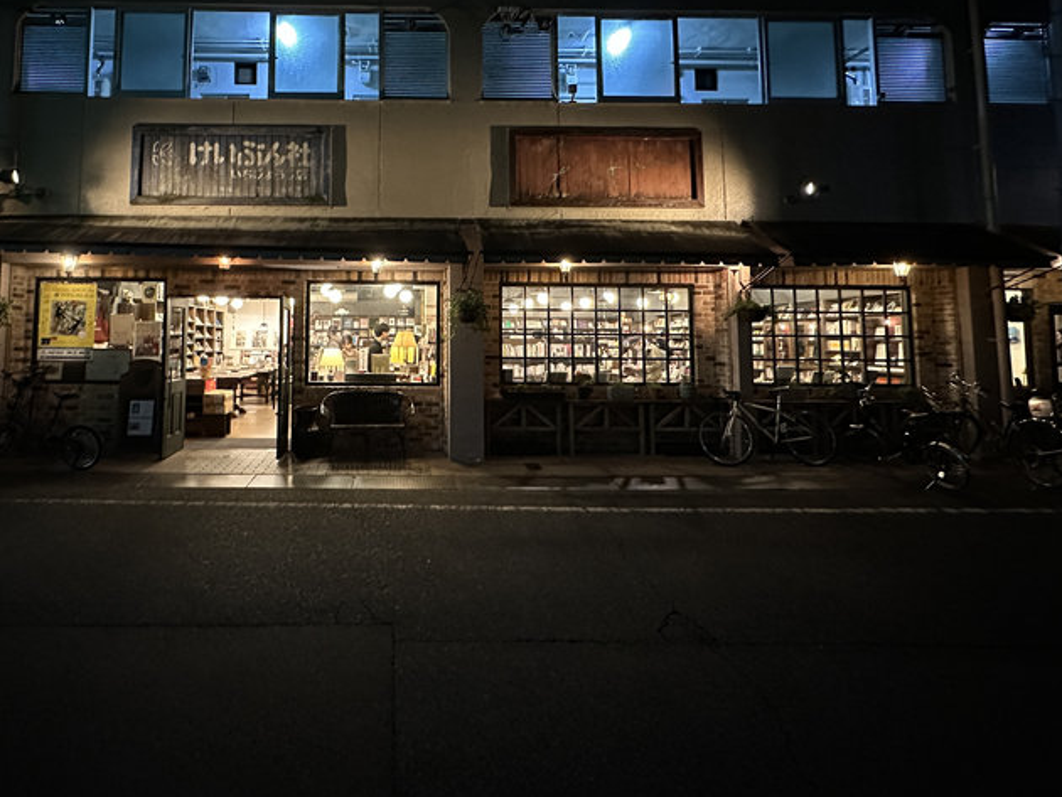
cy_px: 292
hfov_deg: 80.4
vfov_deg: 64.9
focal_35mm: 20
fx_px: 614
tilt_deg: +3.9
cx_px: 408
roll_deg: -0.9
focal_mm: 2.22
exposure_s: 1/60
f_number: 2.2
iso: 1000
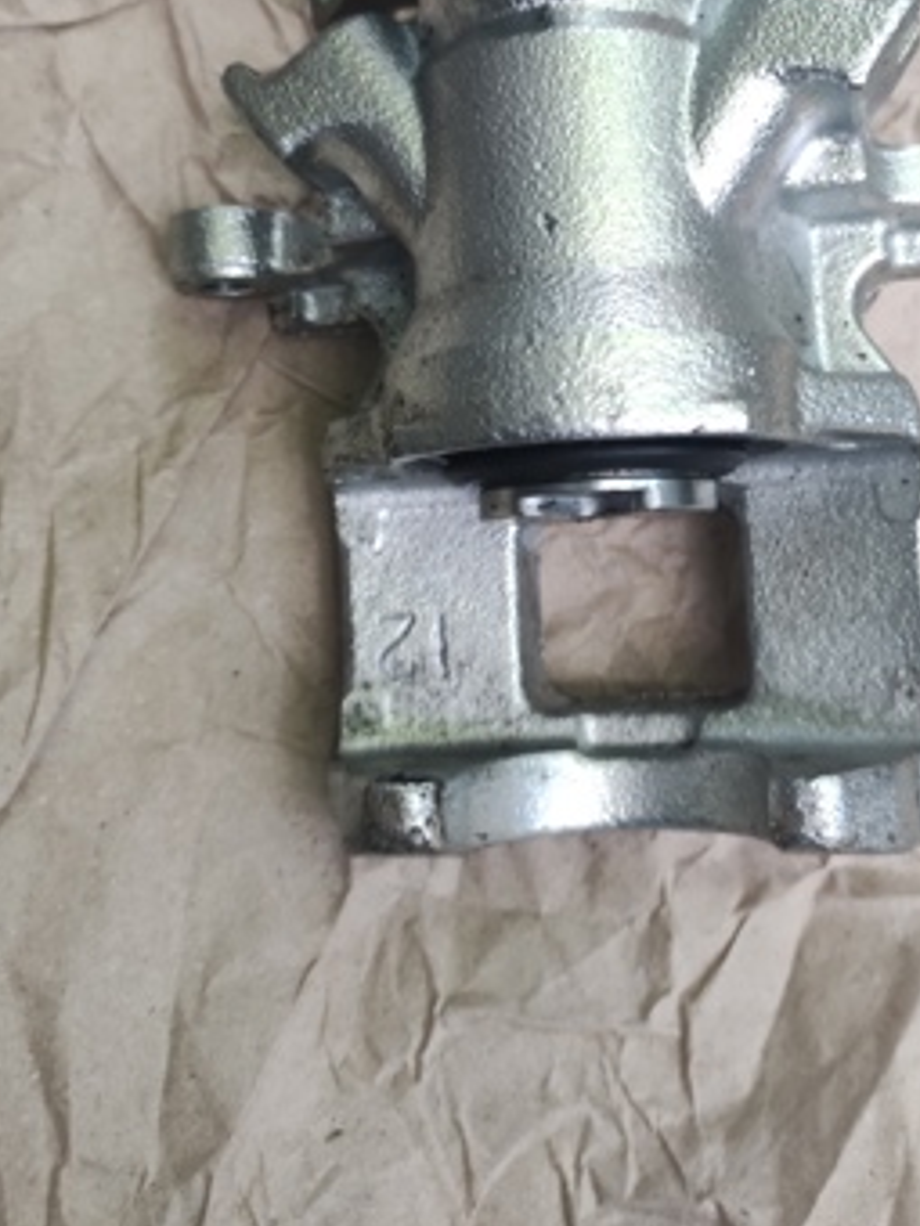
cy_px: 382
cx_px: 561
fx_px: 850
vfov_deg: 69.0
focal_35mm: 24
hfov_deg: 56.3
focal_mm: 4.74
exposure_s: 1/50
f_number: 1.79
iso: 621
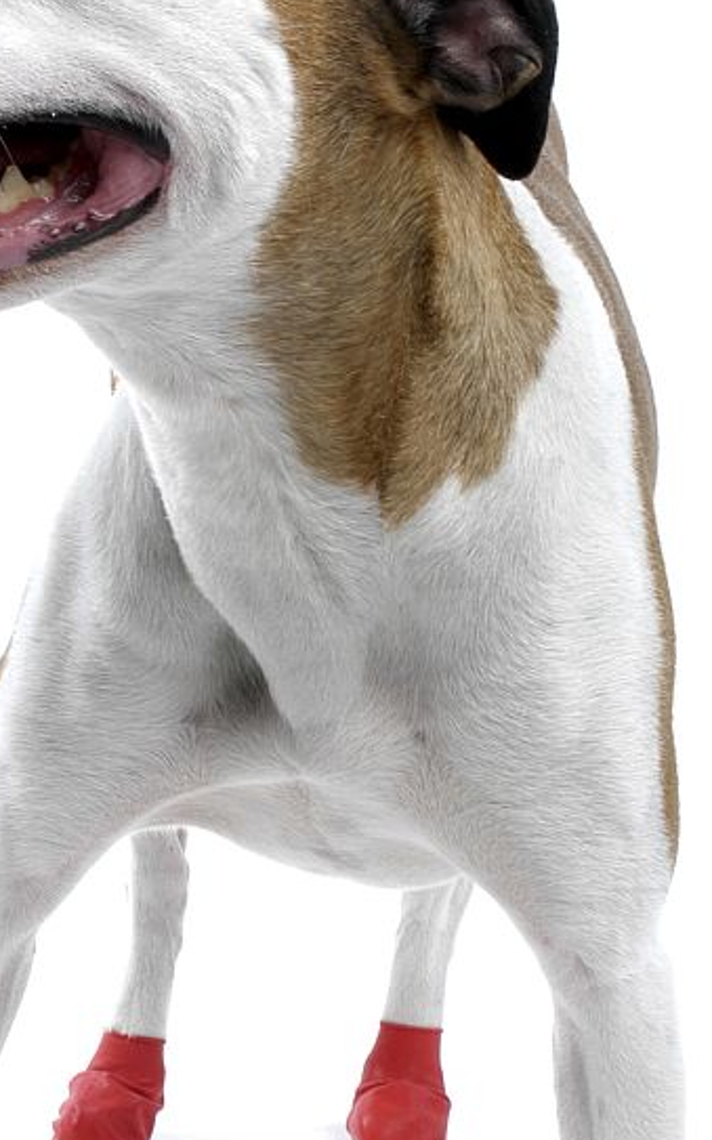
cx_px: 244
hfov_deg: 11.1
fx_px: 3670
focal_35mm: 118
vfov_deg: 17.6
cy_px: 684
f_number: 18
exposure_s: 1/125
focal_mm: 35
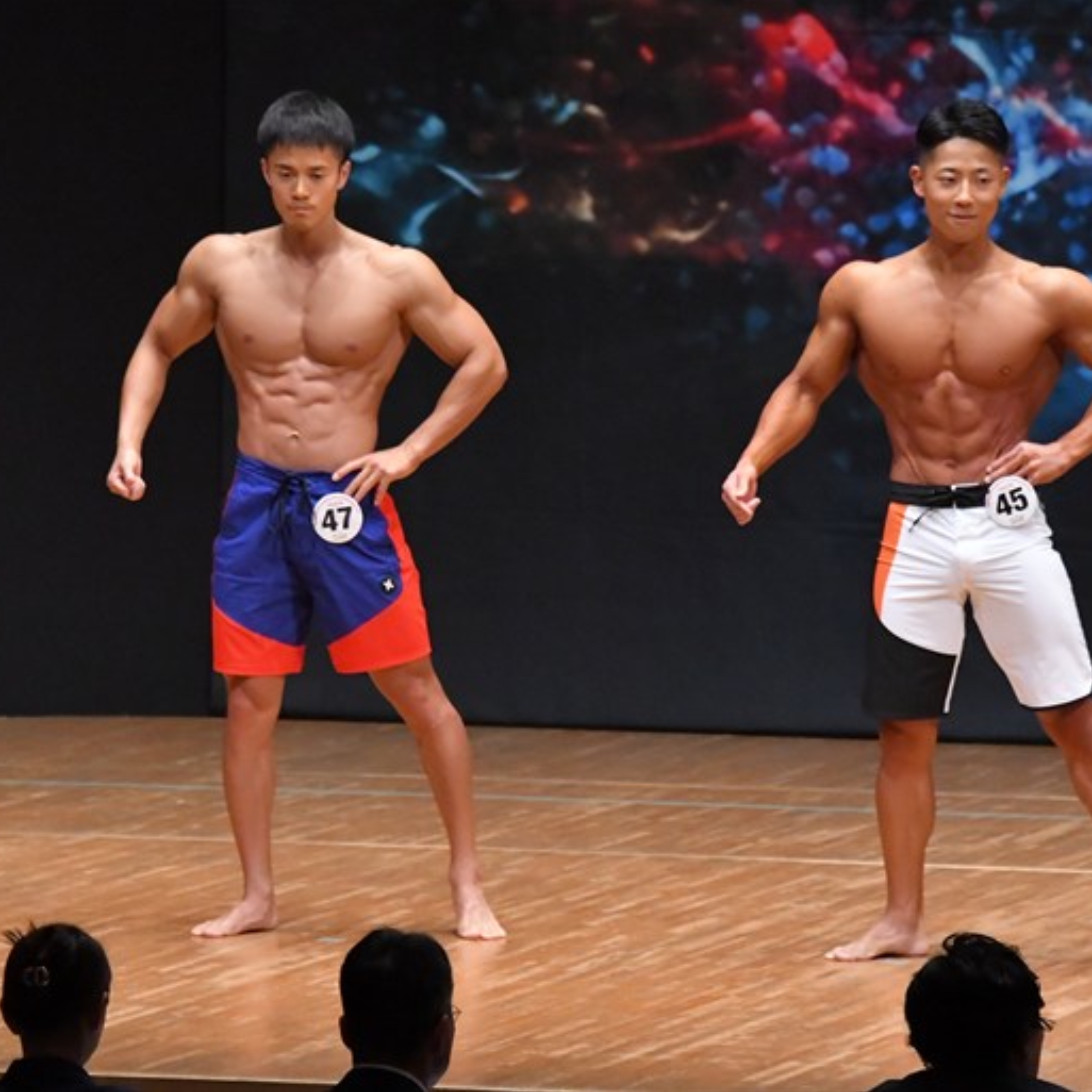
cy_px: 545
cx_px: 491
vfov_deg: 5.4
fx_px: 11671
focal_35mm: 327
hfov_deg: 5.4
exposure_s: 1/400
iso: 8000
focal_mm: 170
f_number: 5.6
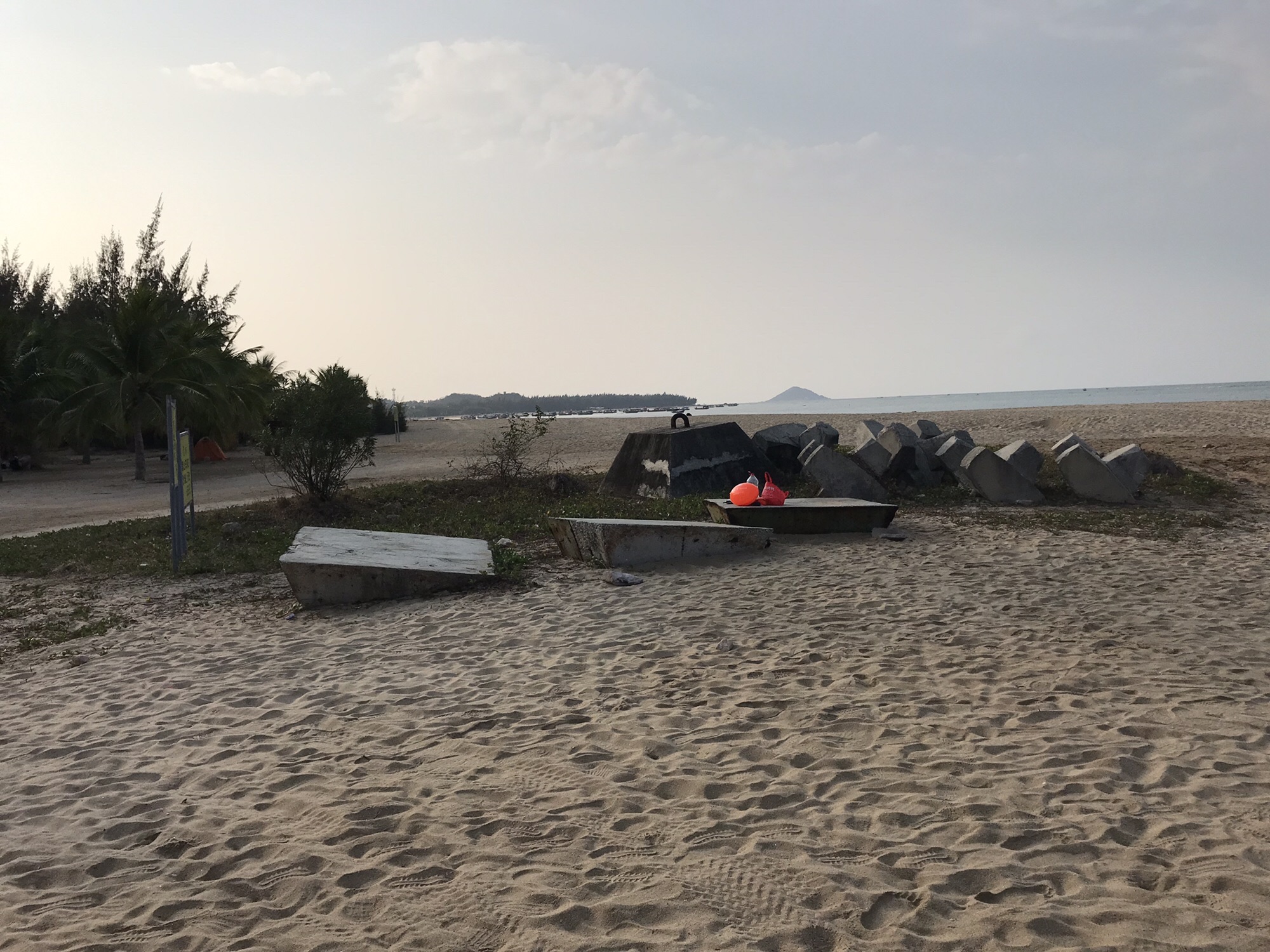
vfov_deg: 49.7
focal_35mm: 28
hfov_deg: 63.4
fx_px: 1027
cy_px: 476
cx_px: 635
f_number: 1.8
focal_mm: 3.99
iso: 20
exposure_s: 1/4566
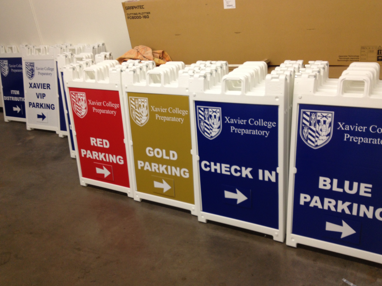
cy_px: 145
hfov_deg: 51.4
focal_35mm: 36
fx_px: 397
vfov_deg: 39.7
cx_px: 194
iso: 80
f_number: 2.4
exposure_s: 1/20
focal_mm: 4.28
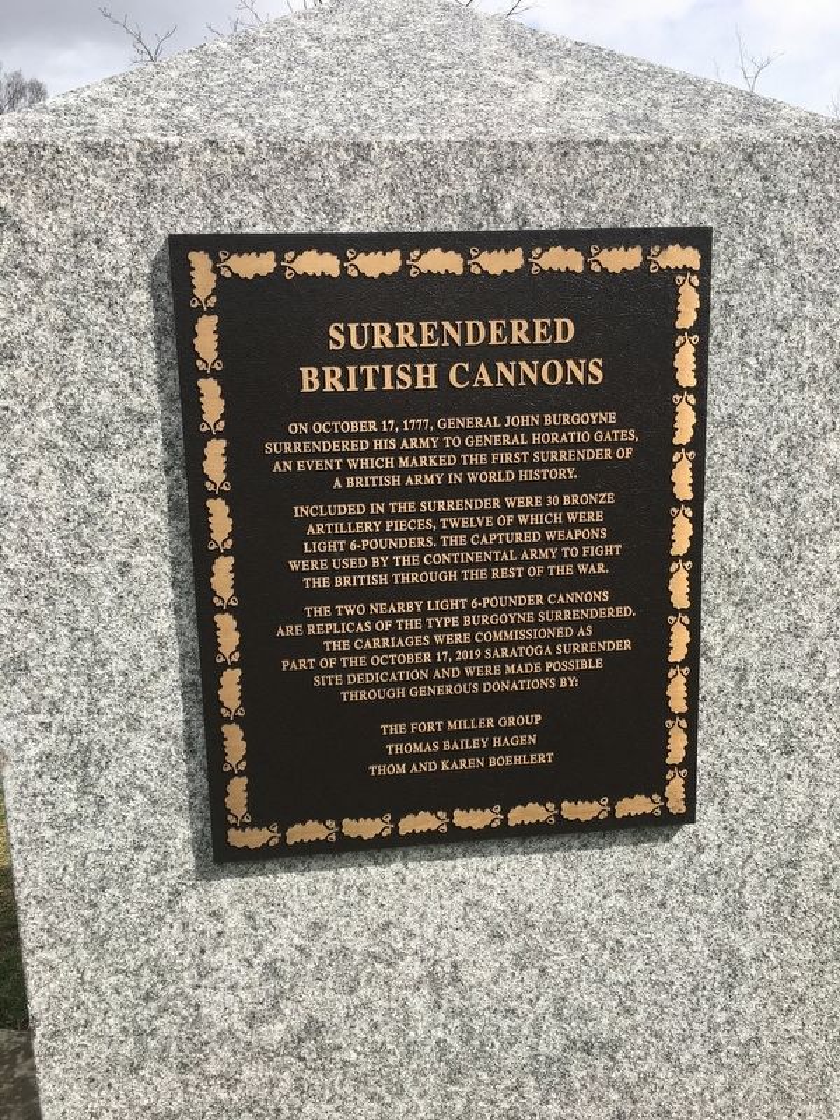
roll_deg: +0.1
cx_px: 420
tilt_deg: -10.4
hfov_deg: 48.2
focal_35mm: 29
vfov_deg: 61.7
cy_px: 560
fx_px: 938
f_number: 2.2
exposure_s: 1/1040
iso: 25
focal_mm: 4.15
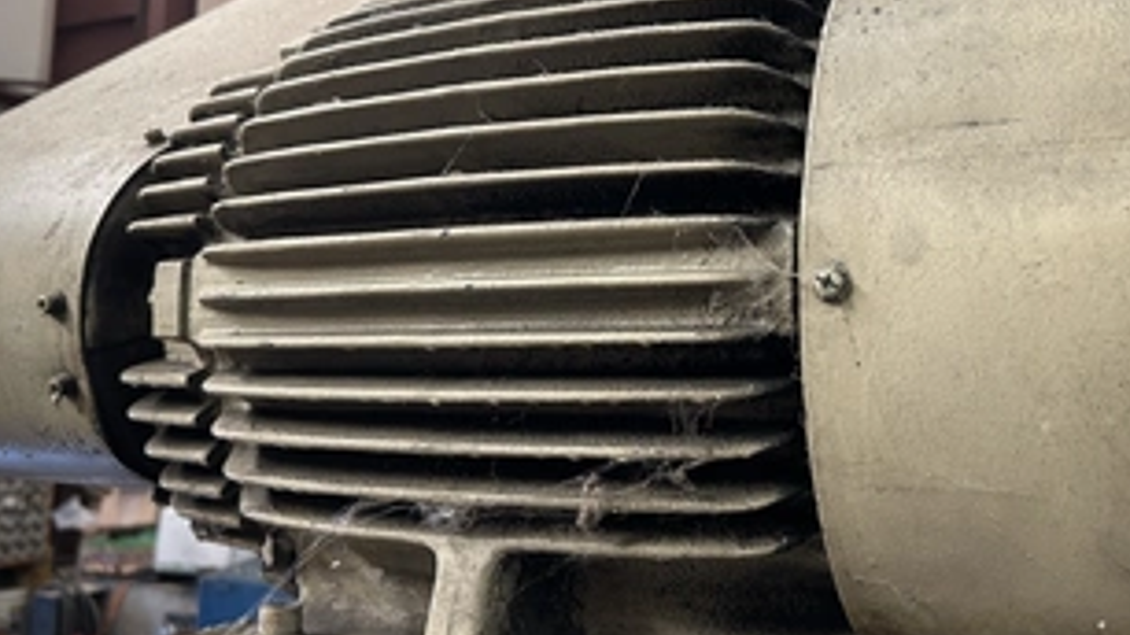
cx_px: 687
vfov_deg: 31.9
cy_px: 251
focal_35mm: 37
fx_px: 1108
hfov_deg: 53.6
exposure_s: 1/60
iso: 160
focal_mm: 5.7
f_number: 1.5
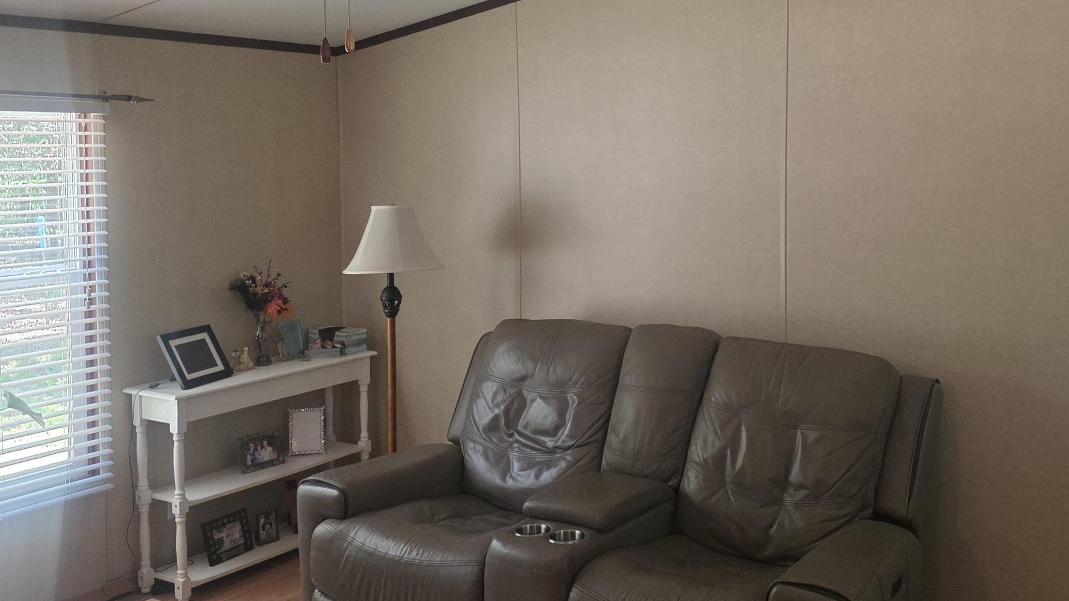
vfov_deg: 29.6
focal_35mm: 40
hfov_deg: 50.0
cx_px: 671
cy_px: 231
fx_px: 1134
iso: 250
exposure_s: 1/120
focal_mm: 6.3
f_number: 1.7
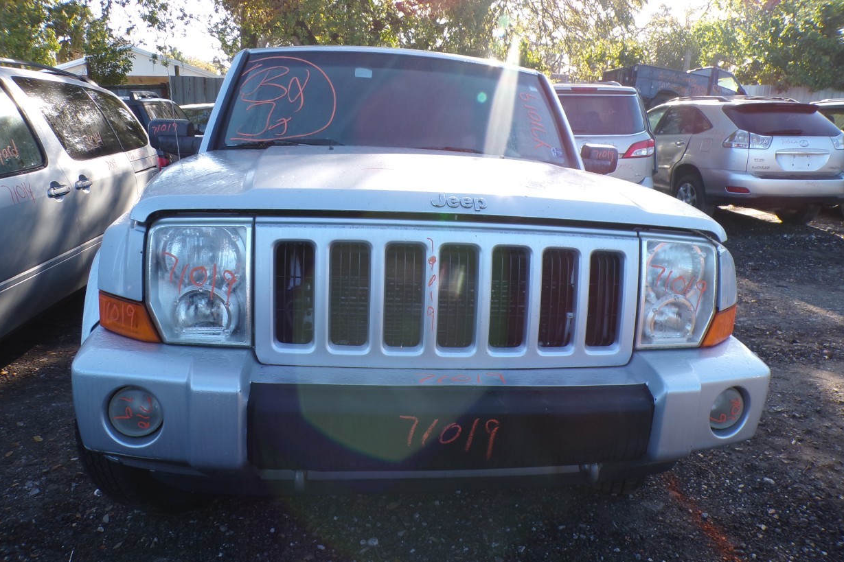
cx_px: 422
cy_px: 264
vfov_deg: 49.5
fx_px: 609
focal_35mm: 26
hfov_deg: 69.4
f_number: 4.4
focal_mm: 4.3
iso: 100
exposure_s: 1/125
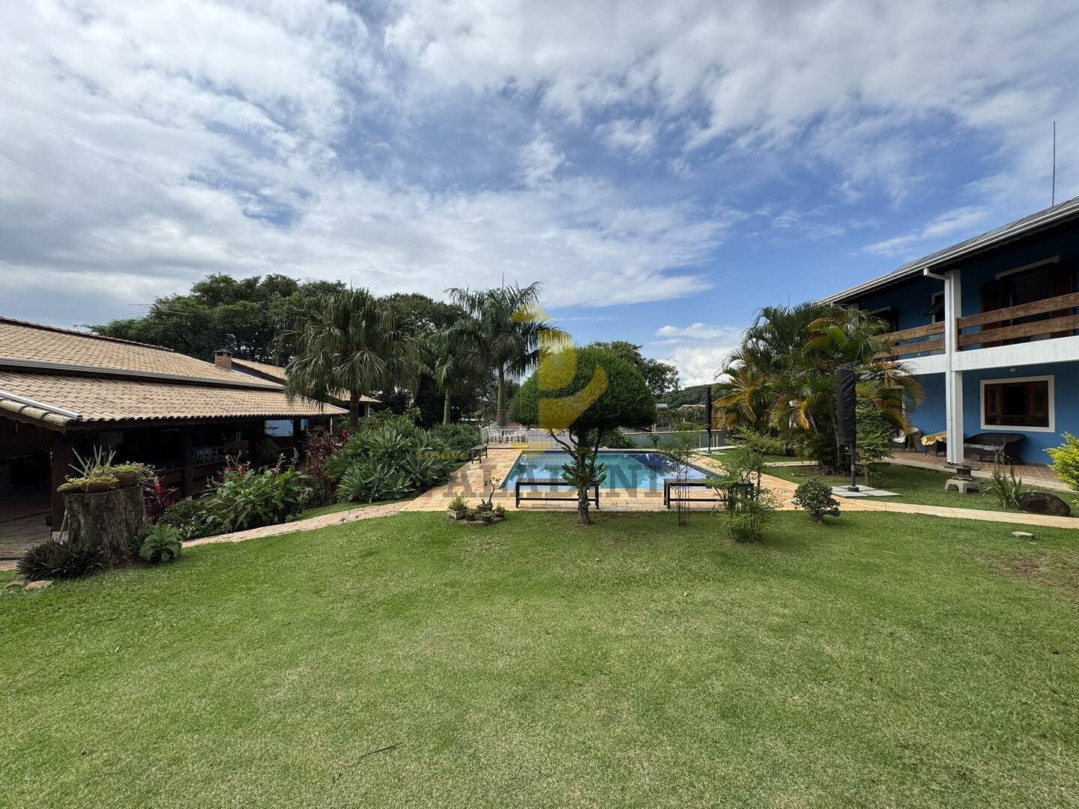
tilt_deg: -0.2
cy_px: 404
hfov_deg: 102.1
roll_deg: +0.3
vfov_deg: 85.7
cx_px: 540
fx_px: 436
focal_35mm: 14
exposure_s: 1/2083
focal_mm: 2.22
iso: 50
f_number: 2.2
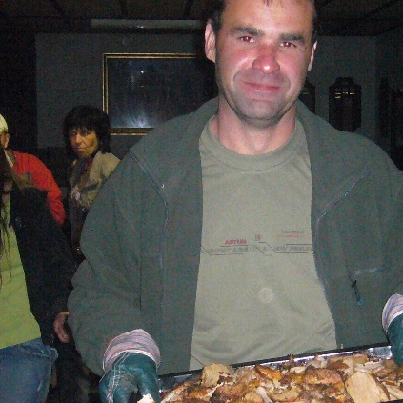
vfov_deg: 21.1
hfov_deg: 21.0
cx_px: 276
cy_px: 270
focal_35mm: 82
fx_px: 1080
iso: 400
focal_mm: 6
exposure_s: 1/60
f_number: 2.9
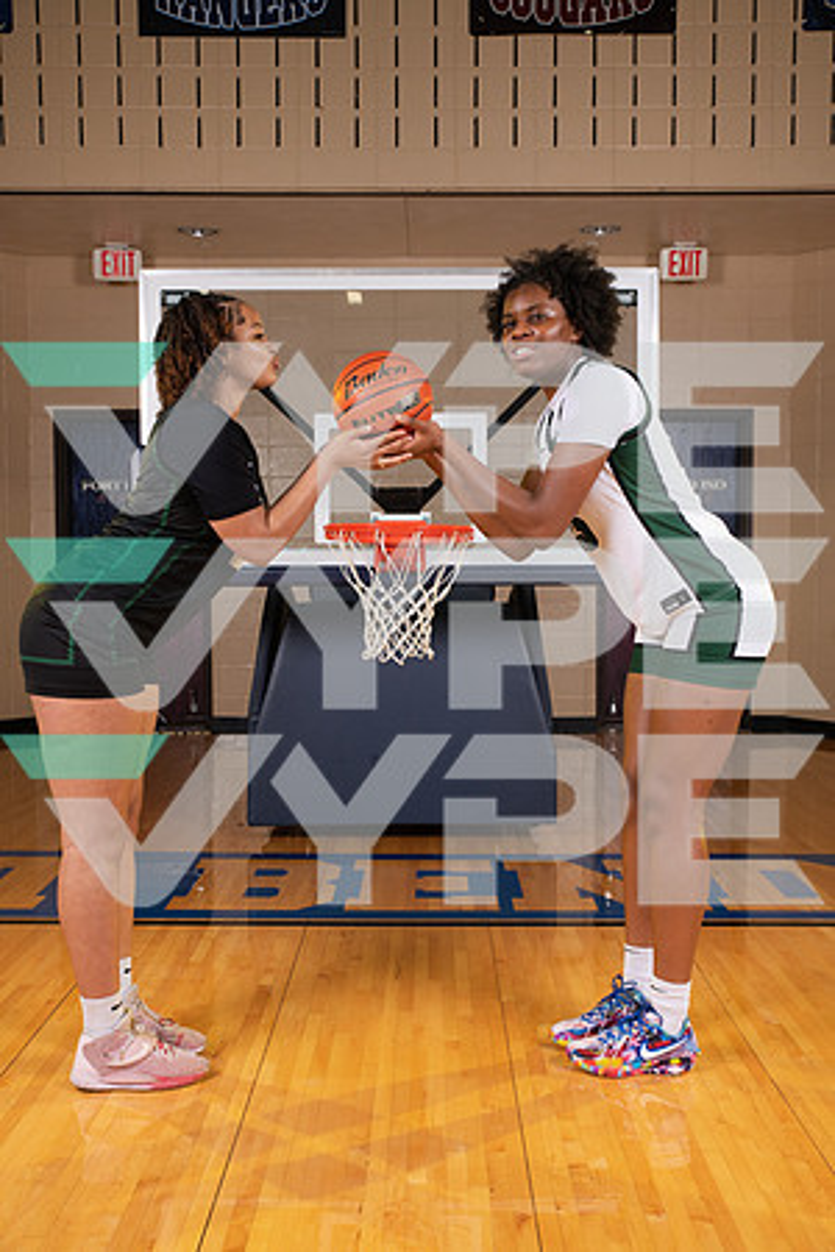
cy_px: 626
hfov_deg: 36.9
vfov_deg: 53.1
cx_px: 418
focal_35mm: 36
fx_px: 1252
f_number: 7.1
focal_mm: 36
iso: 320
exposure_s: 1/320
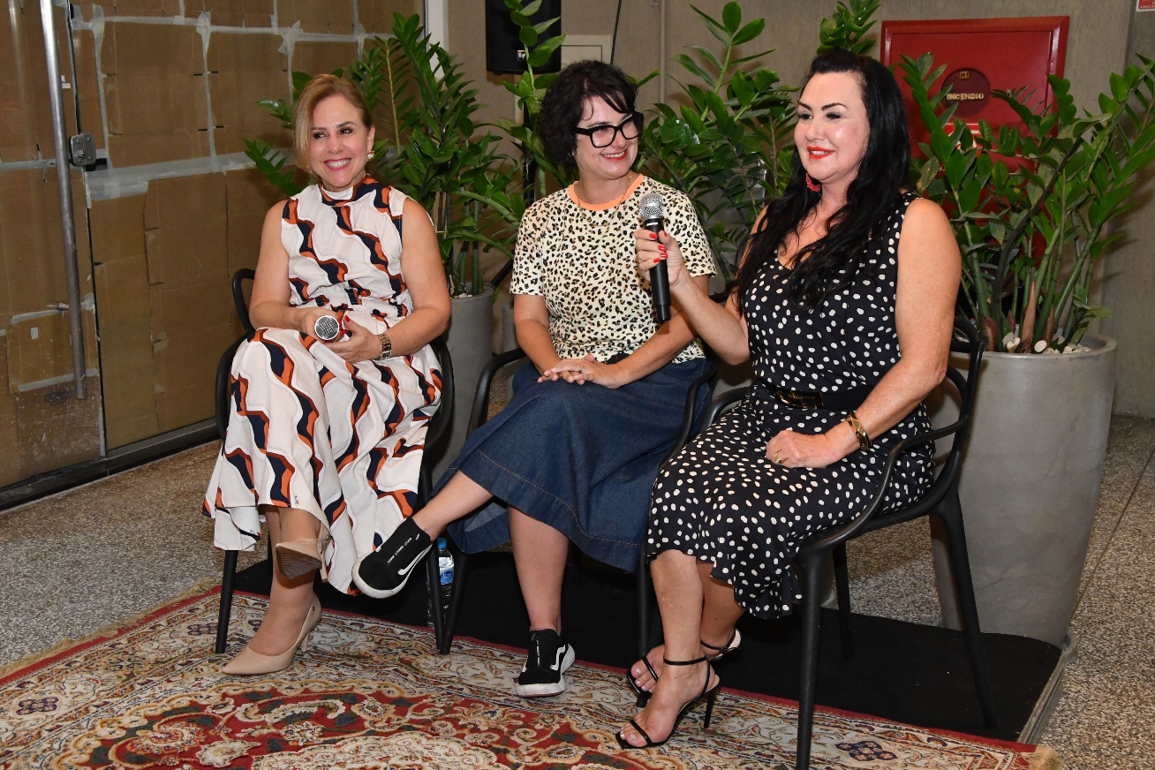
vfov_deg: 28.1
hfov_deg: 41.1
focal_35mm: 48
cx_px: 578
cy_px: 385
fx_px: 1540
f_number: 7.1
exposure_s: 1/60
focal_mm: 32
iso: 2500
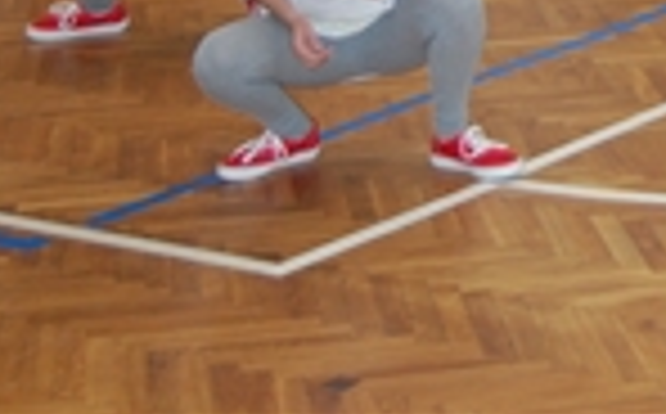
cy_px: -328
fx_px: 2809
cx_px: 796
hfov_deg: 13.2
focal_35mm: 155
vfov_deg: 8.1
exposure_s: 1/60
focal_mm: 30
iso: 500
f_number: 4.2
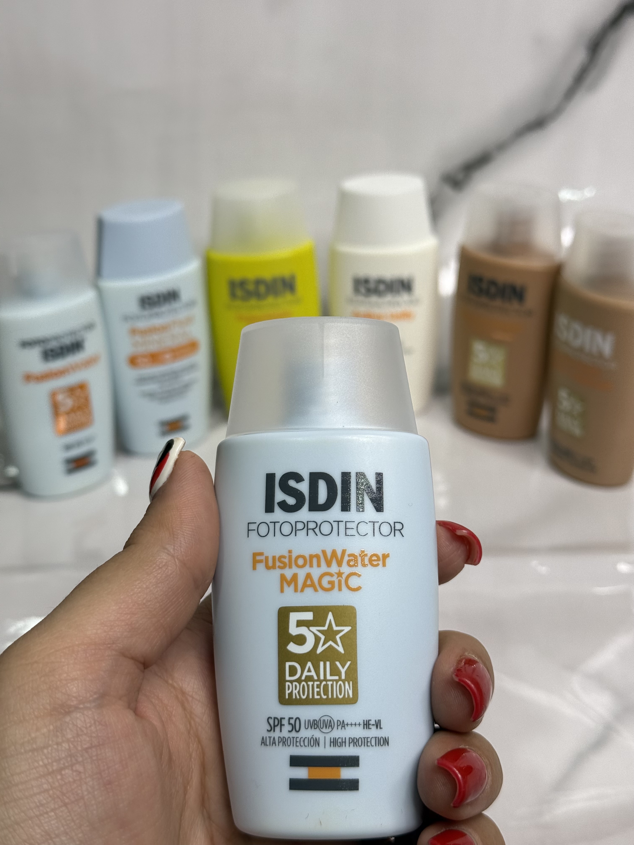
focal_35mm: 48
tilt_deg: -28.5
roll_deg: +1.7
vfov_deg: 39.7
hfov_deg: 30.3
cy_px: 422
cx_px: 317
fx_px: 1172
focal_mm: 6.76
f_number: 1.78
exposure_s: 1/121
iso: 50
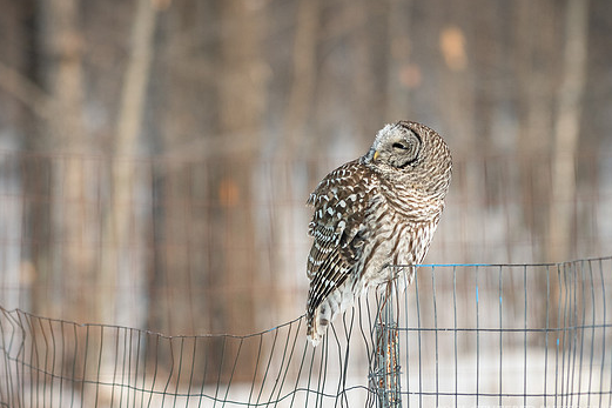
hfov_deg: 4.9
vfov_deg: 3.3
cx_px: 271
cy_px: 227
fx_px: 7086
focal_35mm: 417
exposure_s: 1/1600
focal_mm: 200
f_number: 3.5
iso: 500
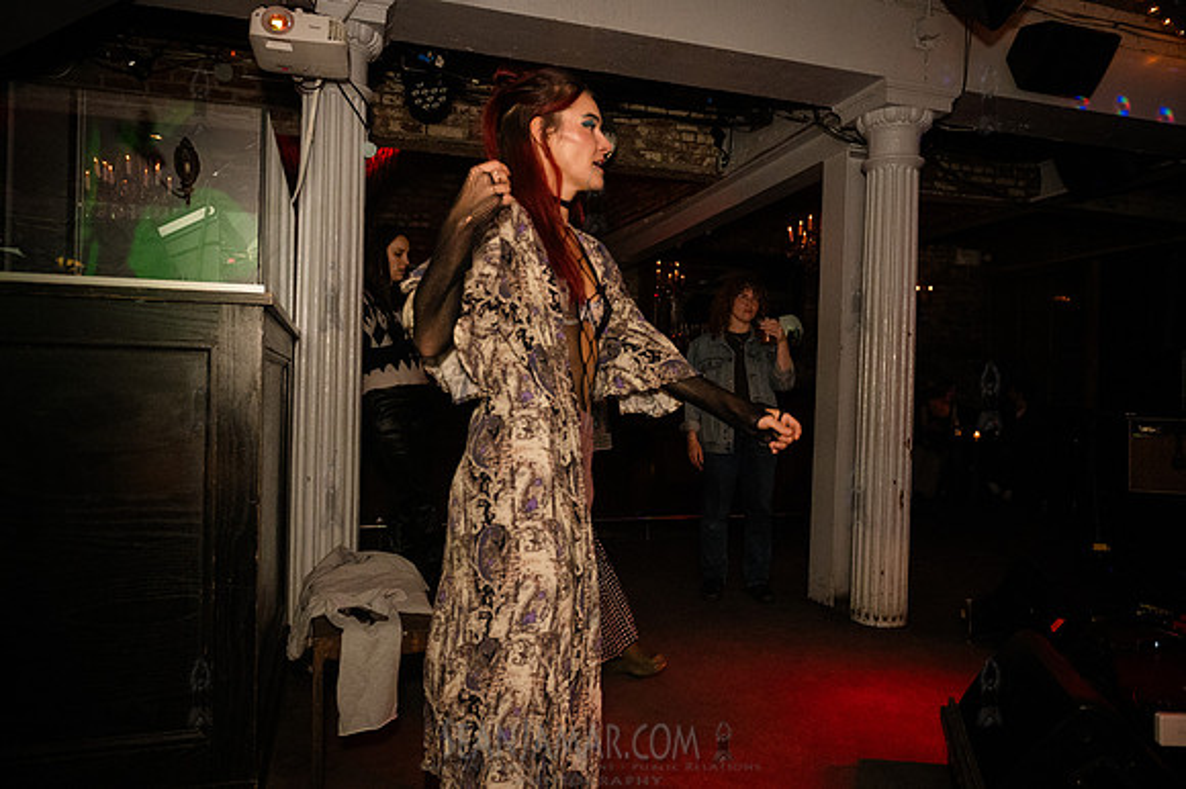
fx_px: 790
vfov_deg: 53.1
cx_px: 593
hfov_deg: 73.8
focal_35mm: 24
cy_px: 394
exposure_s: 1/400
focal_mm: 24
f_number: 3.5
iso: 12800
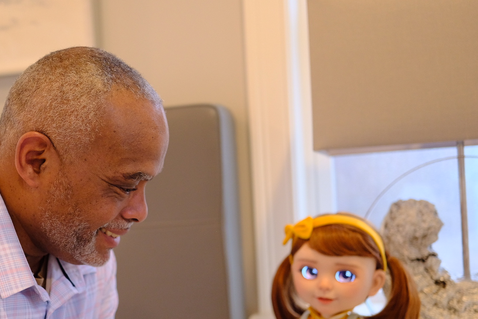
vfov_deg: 24.0
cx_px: 146
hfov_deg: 35.2
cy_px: 228
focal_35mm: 56
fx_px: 743
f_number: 1.4
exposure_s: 1/250
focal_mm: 23
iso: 1000
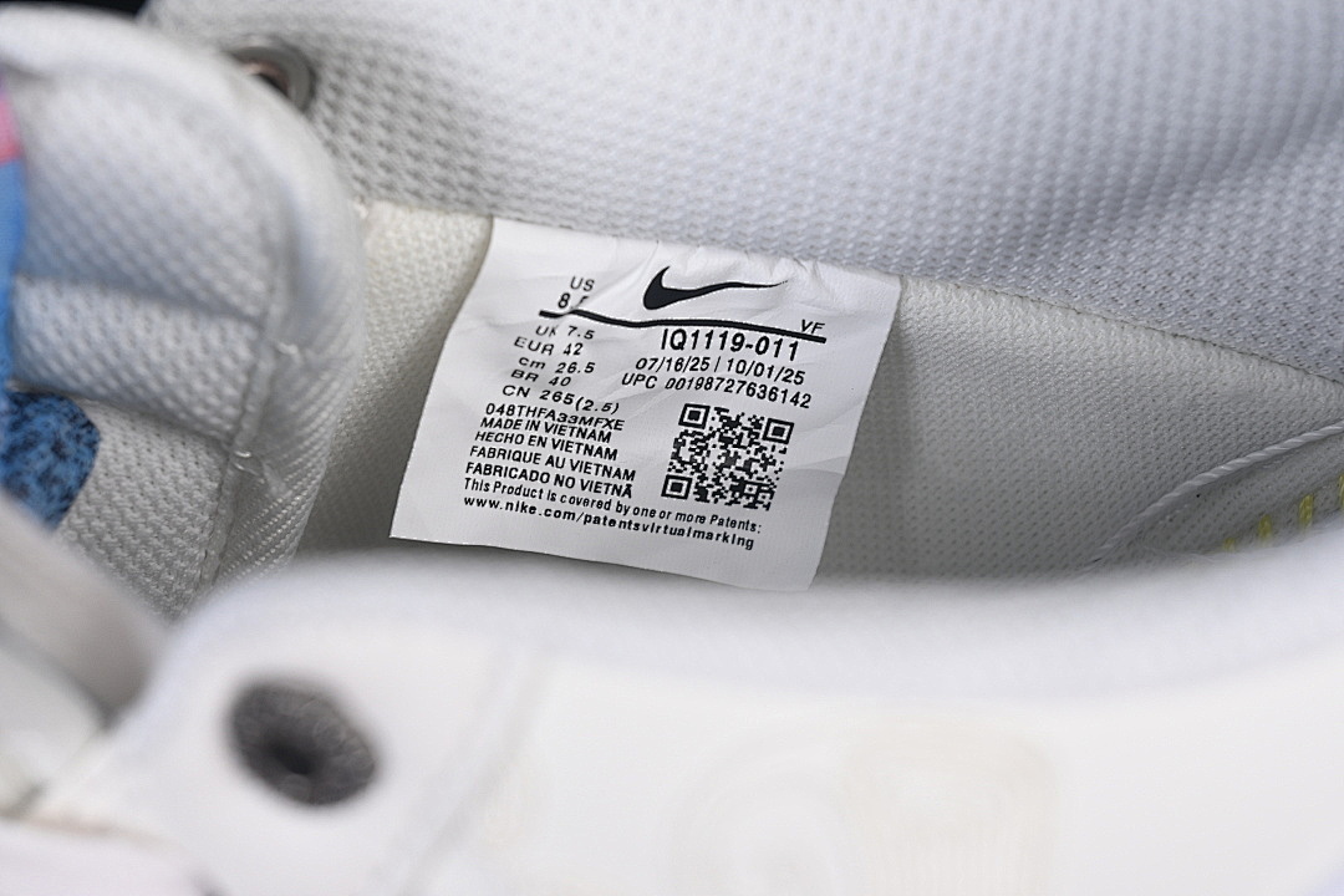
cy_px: 448
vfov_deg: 18.2
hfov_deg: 27.0
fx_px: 2800
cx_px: 672
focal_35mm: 75
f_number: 7.1
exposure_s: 1/80
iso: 160
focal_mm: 50
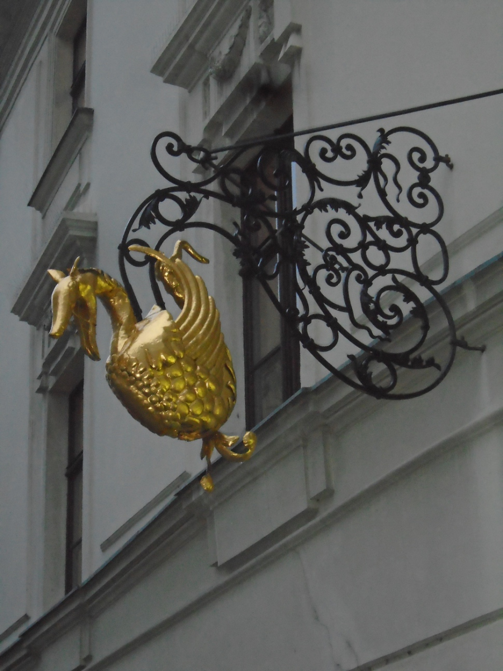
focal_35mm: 79
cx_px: 252
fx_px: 1531
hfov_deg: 18.7
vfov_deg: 24.7
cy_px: 336
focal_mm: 14
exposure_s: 1/30
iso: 800
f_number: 6.1
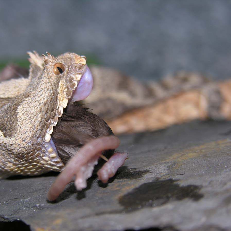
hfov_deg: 10.5
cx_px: 80
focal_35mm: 167
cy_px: 116
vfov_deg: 10.5
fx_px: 1261
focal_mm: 35.9
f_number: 3.8
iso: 50
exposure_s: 1/60.1
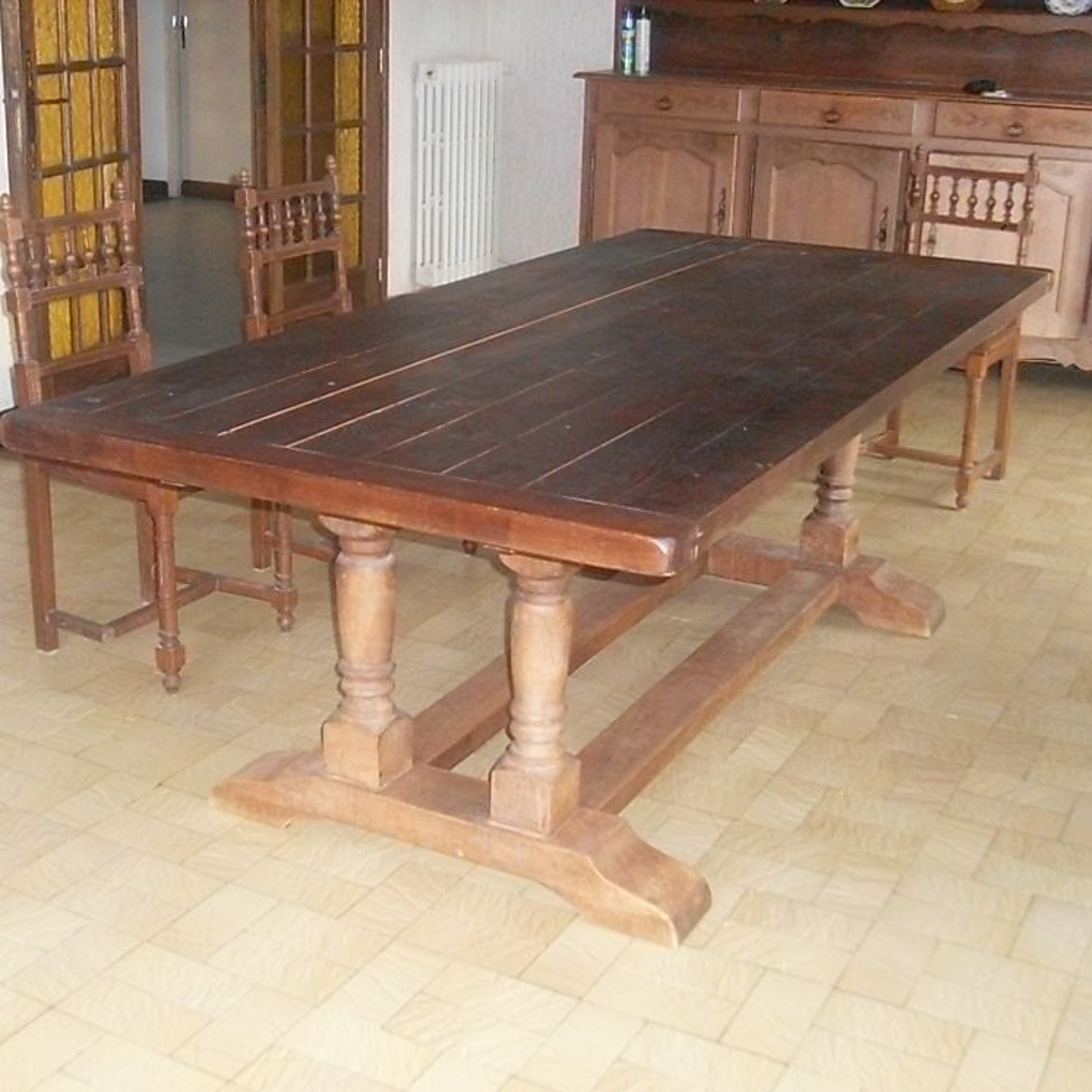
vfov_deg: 37.6
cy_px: 547
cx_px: 498
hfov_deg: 37.5
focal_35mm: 45
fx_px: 1606
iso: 400
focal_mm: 6.3
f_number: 3
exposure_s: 1/45
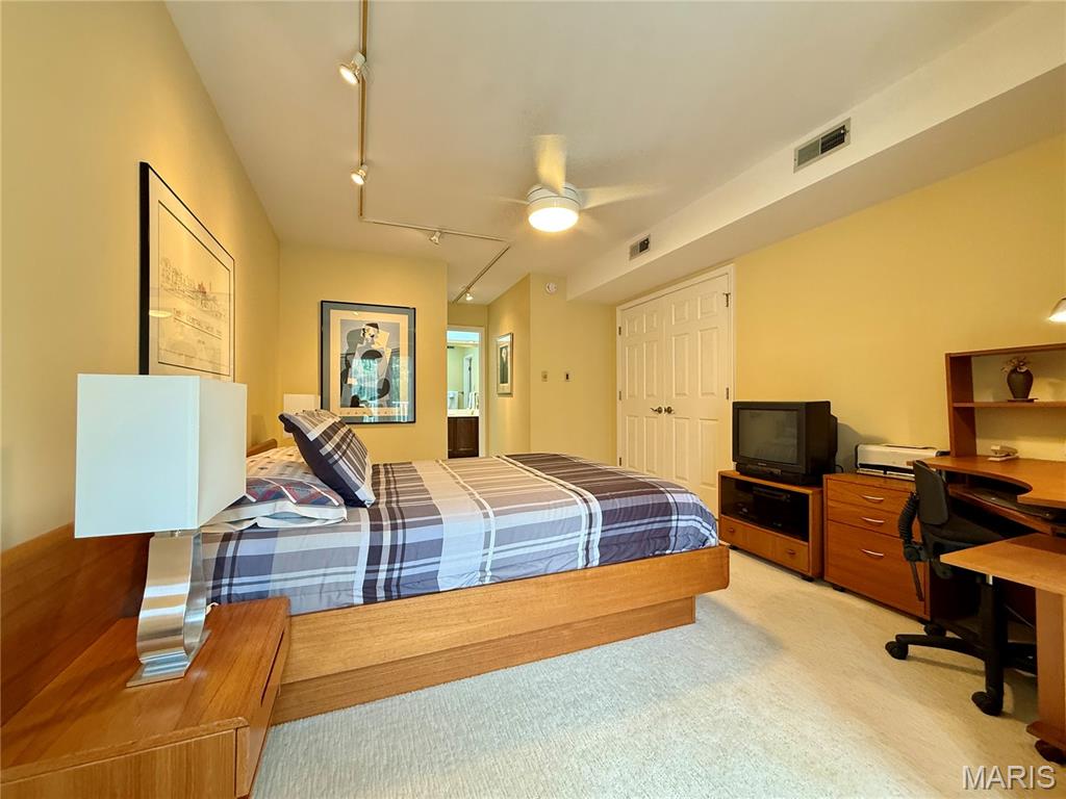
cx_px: 533
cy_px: 400
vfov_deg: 85.7
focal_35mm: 14
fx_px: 431
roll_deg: -0.6
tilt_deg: +0.3
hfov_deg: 102.1
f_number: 2.2
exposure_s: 1/60
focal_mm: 2.22
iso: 250
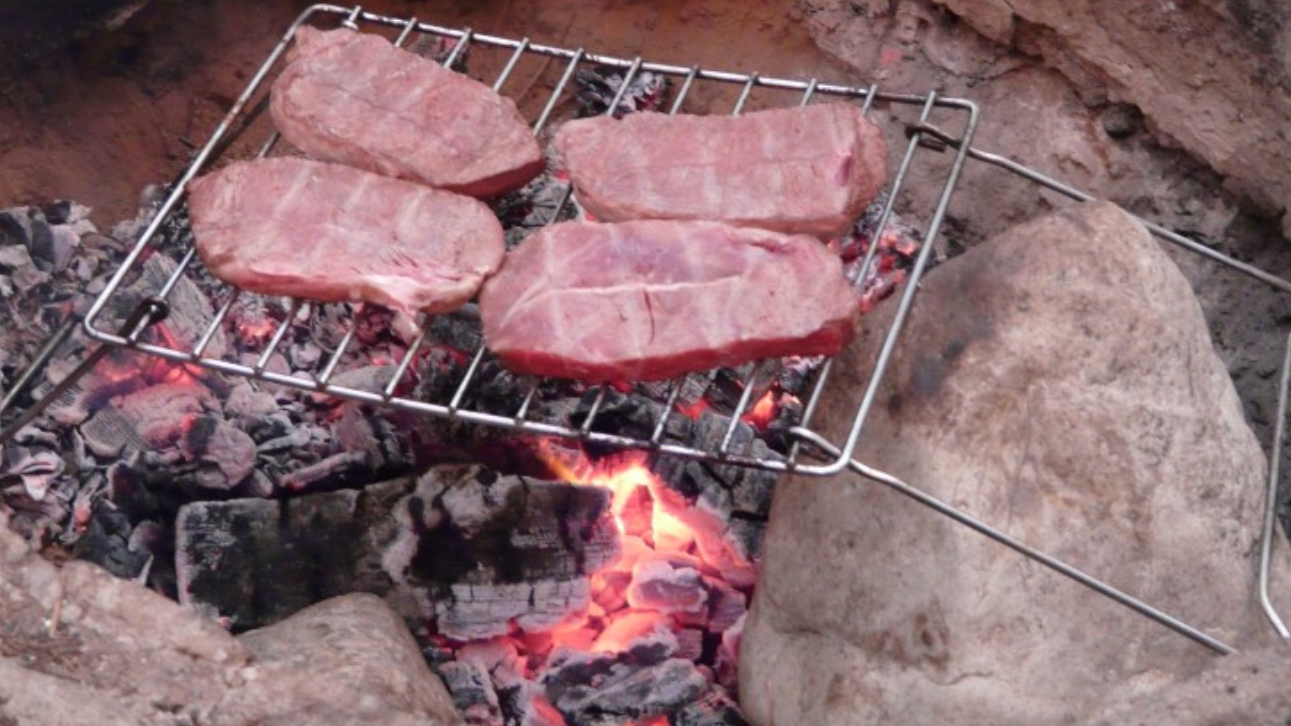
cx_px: 633
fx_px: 2635
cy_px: 253
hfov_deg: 27.5
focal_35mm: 77
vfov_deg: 15.7
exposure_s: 1/8
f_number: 3.2
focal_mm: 10.5
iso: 400
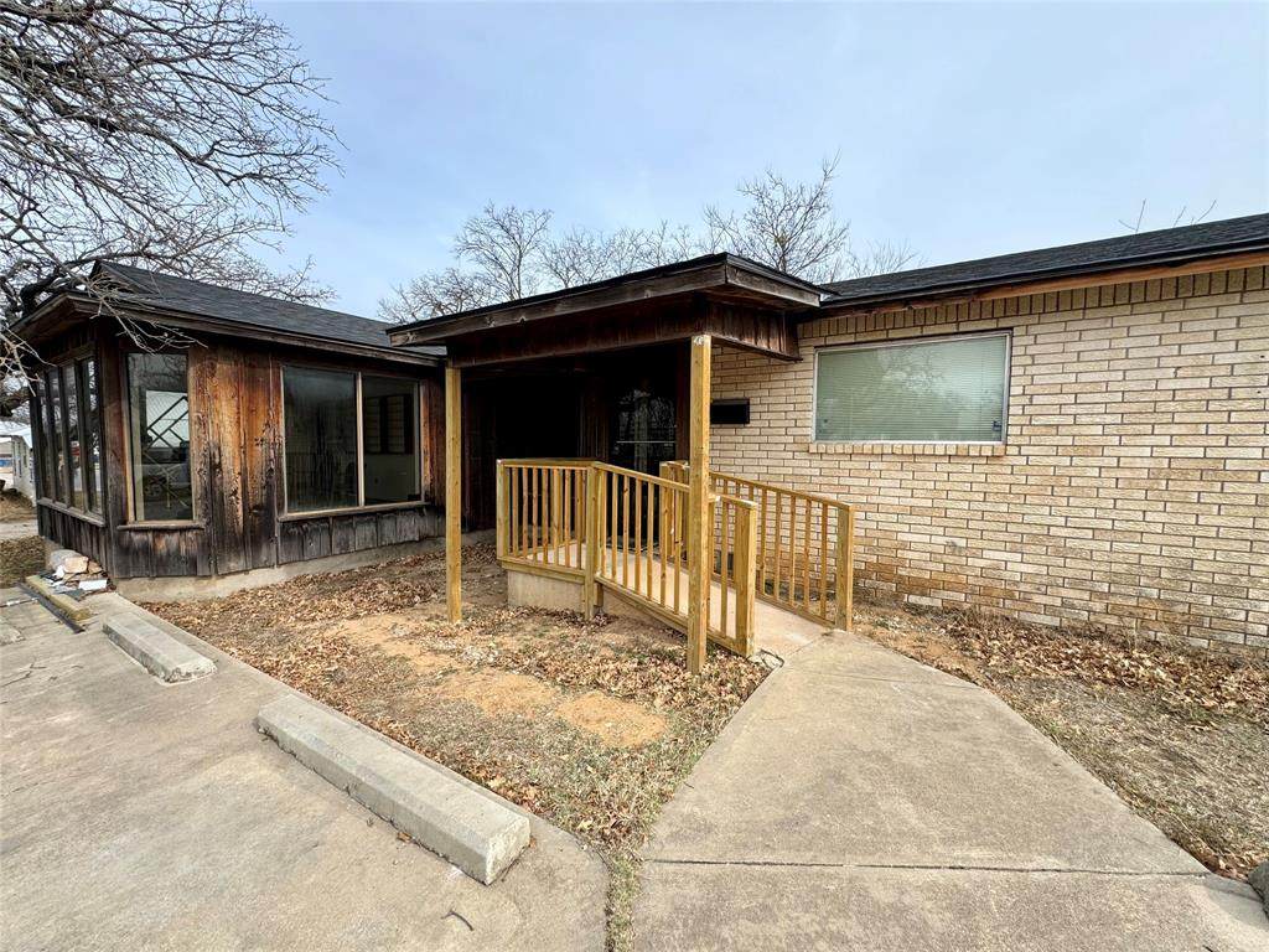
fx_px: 513
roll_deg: -0.3
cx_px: 634
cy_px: 476
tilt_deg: -4.2
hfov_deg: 102.1
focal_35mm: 14
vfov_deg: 85.7
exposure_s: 1/669
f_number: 2.2
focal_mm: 2.22
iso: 40
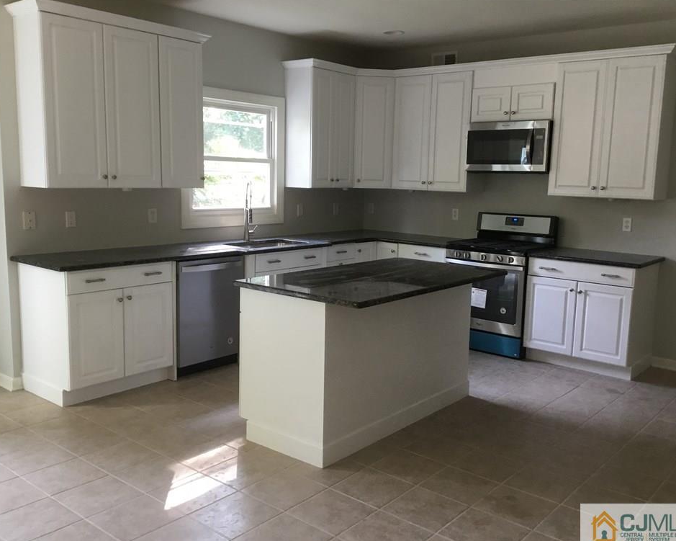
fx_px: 660
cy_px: 272
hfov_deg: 54.2
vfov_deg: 44.5
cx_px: 359
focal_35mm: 33
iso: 80
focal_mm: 3.3
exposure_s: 1/30
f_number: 2.4
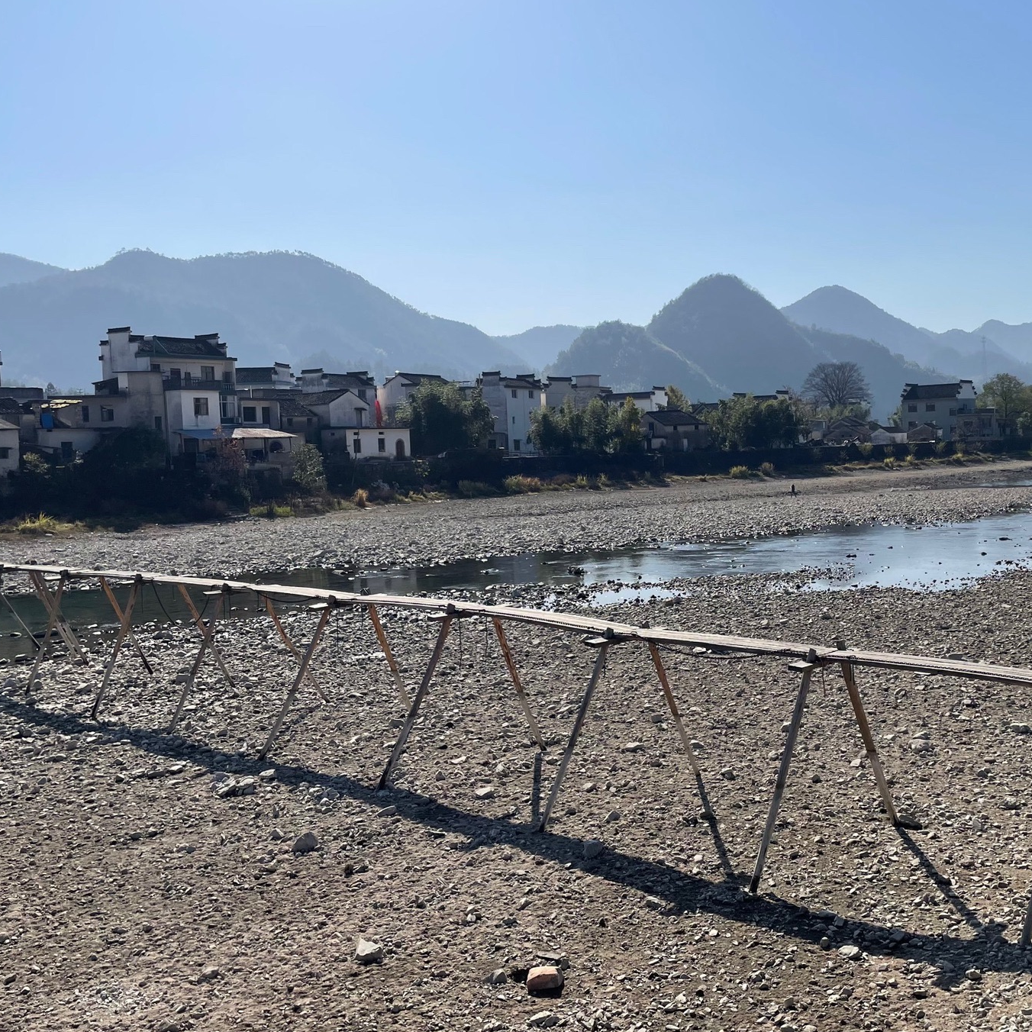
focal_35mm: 34
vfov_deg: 48.5
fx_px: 1147
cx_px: 668
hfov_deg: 47.8
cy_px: 516
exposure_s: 1/8403
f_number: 1.6
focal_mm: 4.2
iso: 32
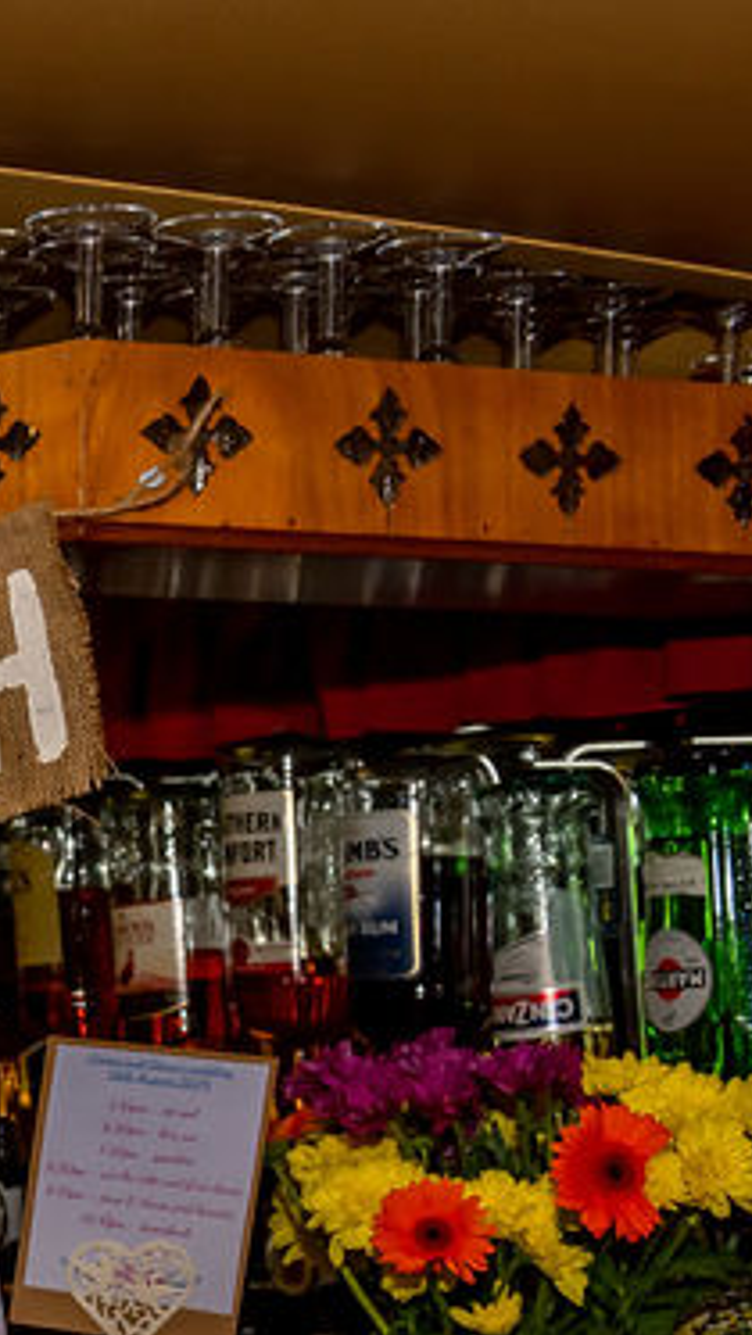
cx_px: -988
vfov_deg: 22.6
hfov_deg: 11.2
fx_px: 3259
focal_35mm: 92
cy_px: 1220
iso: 1000
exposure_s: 1/160
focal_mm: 32
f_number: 5.6
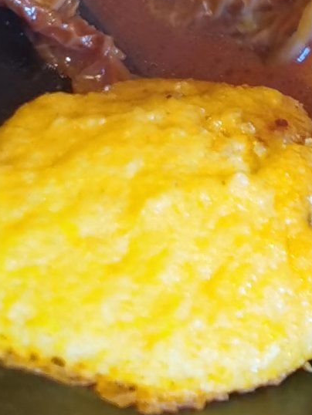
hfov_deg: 9.6
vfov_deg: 13.2
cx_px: 762
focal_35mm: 137
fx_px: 1645
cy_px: -285
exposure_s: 1/50
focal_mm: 5.58
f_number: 1.8
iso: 160
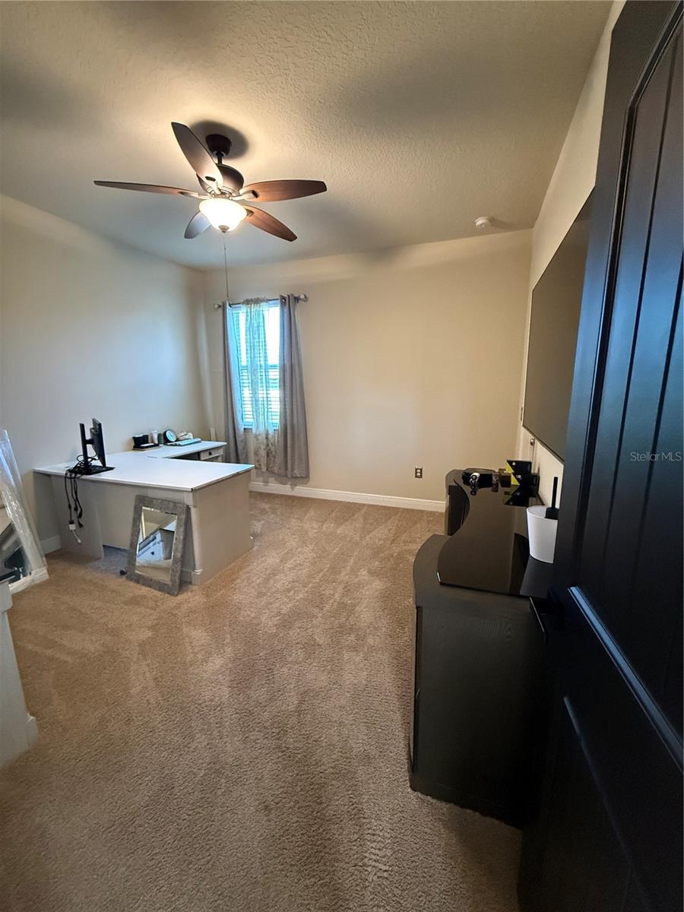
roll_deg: +0.0
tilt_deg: -9.7
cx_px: 342
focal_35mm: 14
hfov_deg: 85.7
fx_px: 369
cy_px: 456
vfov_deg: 102.1
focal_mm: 2.22
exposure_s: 1/60
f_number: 2.2
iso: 1000
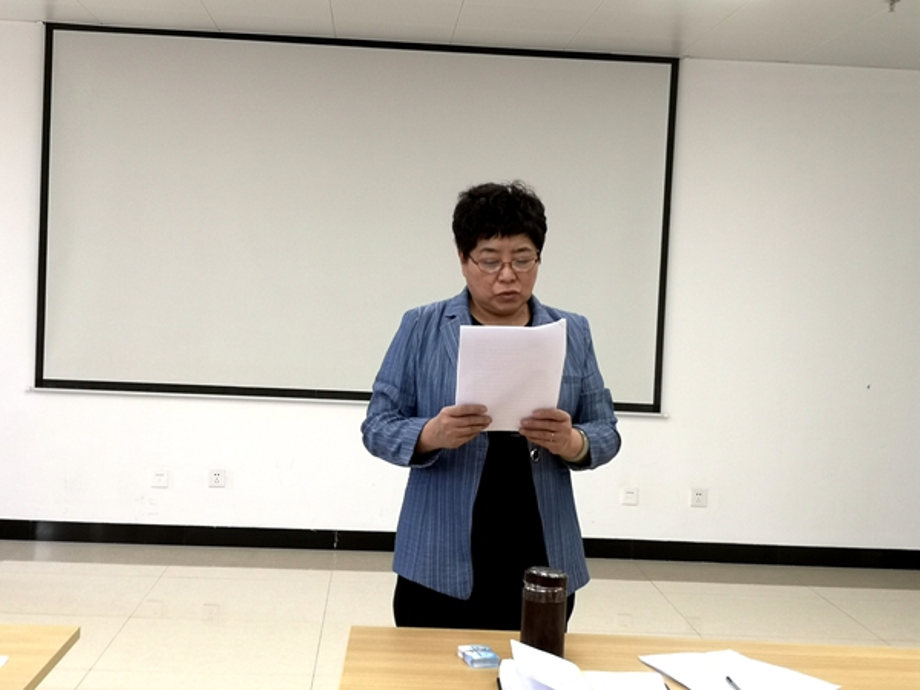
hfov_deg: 37.5
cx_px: 460
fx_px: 1355
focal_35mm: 51
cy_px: 345
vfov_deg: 28.6
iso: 64
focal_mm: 3.95
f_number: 1.8
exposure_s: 1/60
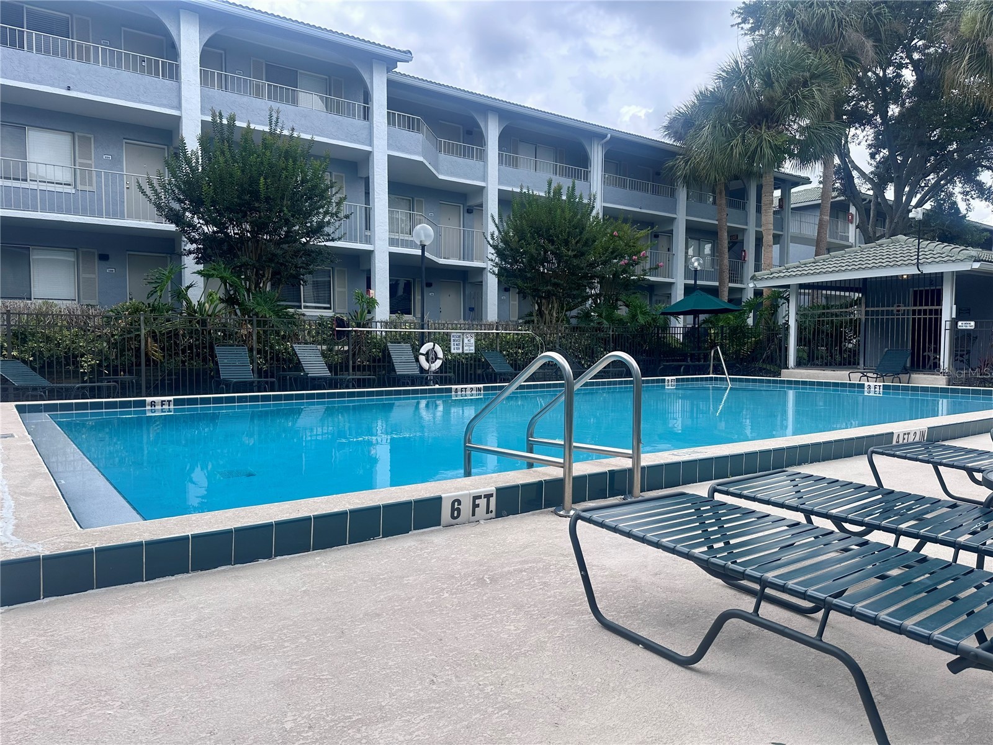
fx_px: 688
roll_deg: +0.0
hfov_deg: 71.6
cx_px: 496
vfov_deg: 56.8
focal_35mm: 24
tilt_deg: -2.2
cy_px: 372
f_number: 1.78
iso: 80
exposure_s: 1/2410
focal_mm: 6.86
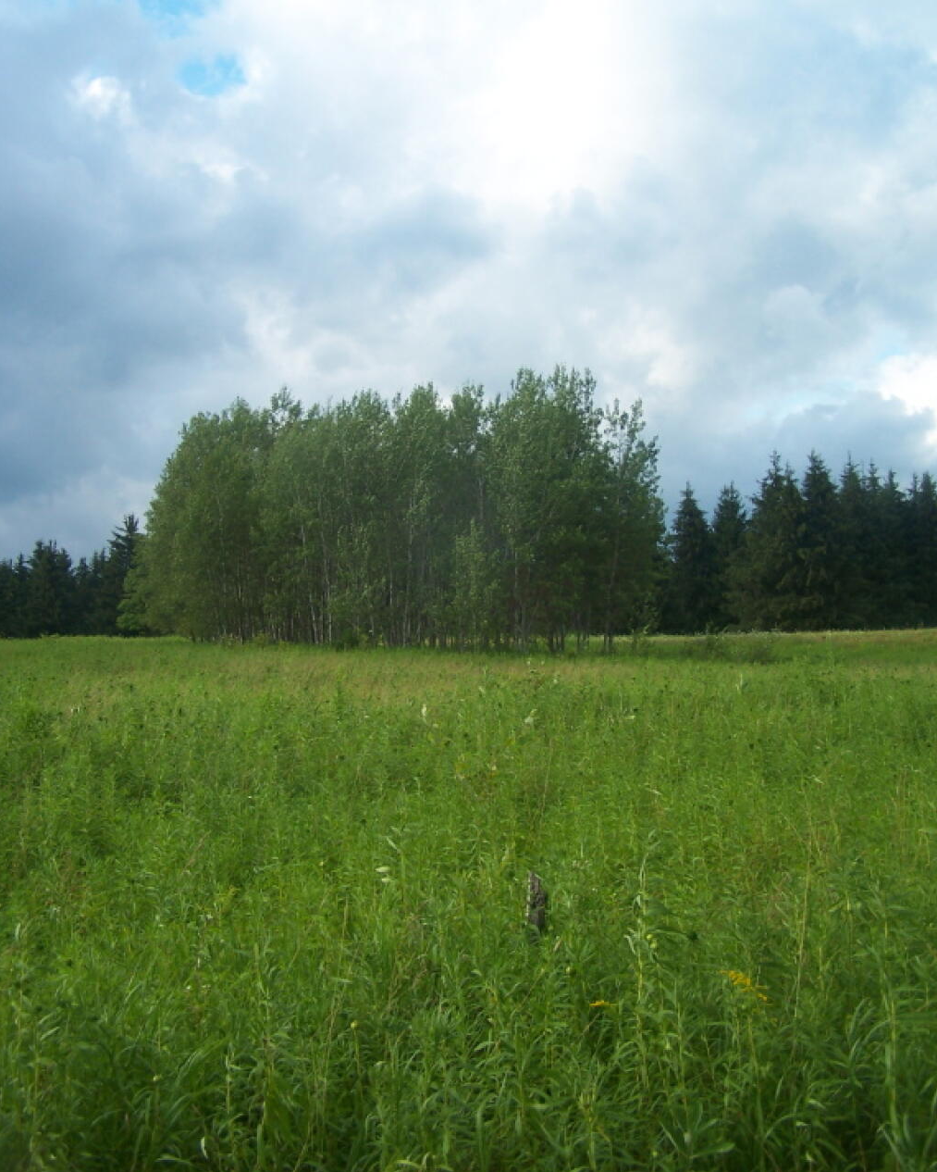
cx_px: 471
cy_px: 543
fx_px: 1386
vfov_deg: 45.8
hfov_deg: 37.3
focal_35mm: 40
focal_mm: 6.3
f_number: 2.8
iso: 80
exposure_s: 1/500
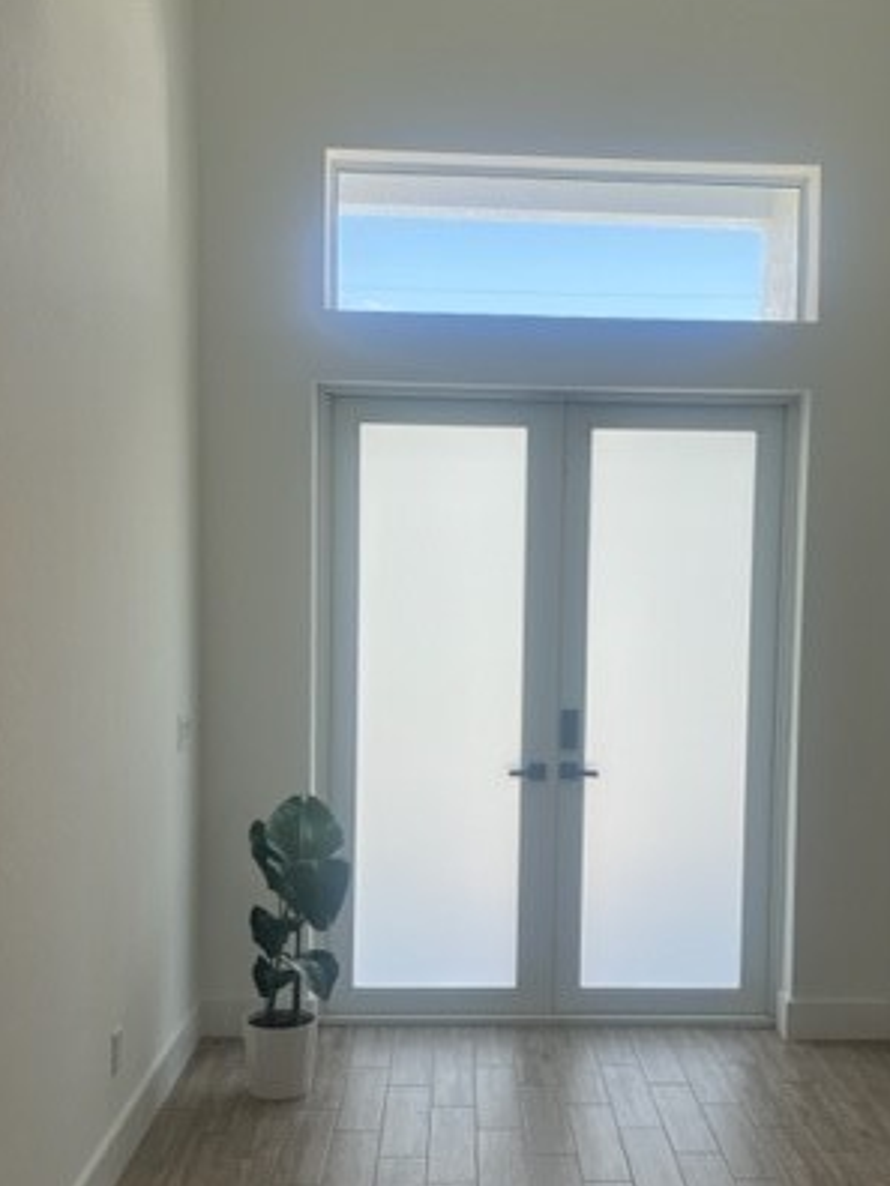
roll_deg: -0.8
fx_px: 1440
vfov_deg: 44.6
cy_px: 695
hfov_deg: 34.3
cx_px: 512
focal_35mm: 42
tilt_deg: -2.6
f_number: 1.6
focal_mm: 5.1
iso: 50
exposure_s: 1/413
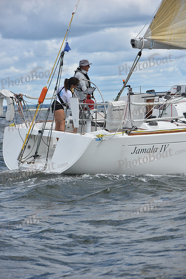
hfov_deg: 6.9
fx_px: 1549
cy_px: 140
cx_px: 93
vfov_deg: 10.3
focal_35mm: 200
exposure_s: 1/800
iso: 250
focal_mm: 200
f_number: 9
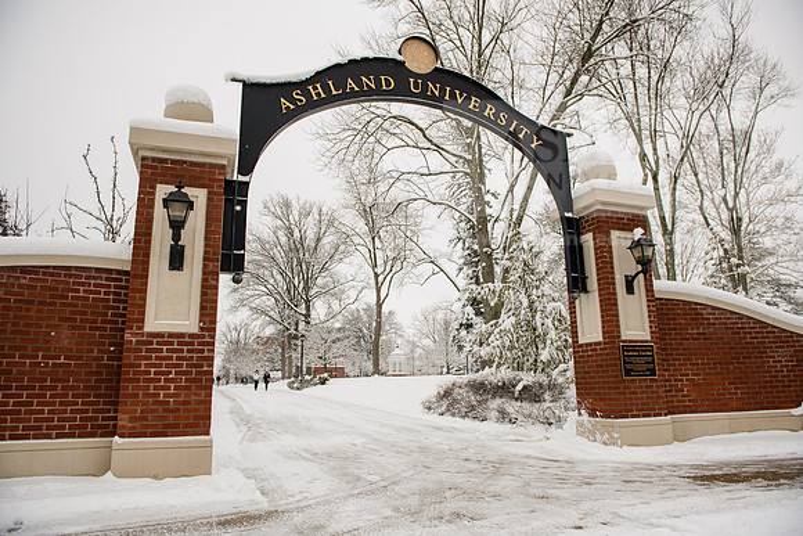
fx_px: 535
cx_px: 402
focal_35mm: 24
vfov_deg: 53.2
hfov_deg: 73.7
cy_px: 268
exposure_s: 1/500
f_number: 4
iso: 125
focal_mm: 24
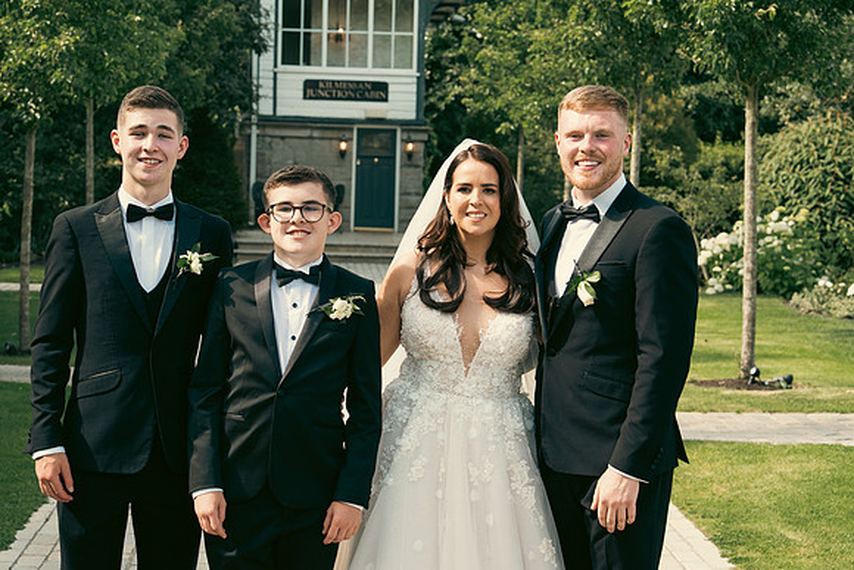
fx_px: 1803
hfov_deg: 26.6
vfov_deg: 18.0
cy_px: 285
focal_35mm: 76
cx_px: 427
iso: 250
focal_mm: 51
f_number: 5
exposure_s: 1/320
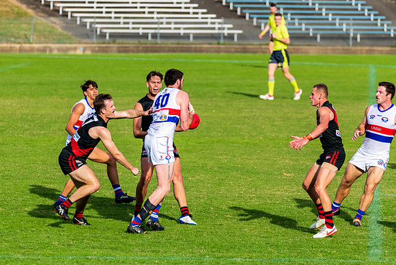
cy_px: 132
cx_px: 188
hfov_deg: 6.3
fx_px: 3597
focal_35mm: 327
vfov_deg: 4.2
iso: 1000
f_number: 5.6
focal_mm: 300
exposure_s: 1/4000
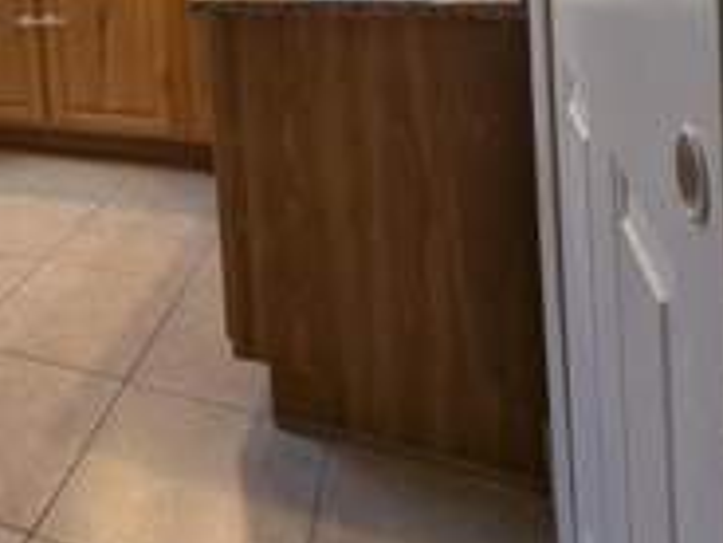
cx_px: 59
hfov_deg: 47.8
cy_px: -90
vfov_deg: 34.4
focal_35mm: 34
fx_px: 710
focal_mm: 1.95
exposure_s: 1/120
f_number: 2.2
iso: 67
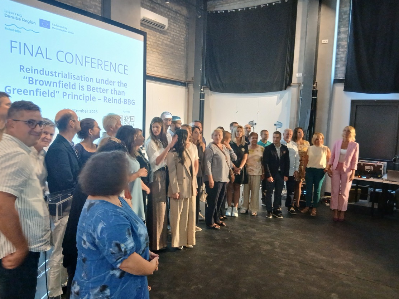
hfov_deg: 63.4
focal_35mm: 28
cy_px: 158
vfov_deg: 49.7
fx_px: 323
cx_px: 198
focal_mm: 3.98
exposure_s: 1/20
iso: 500
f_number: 1.8
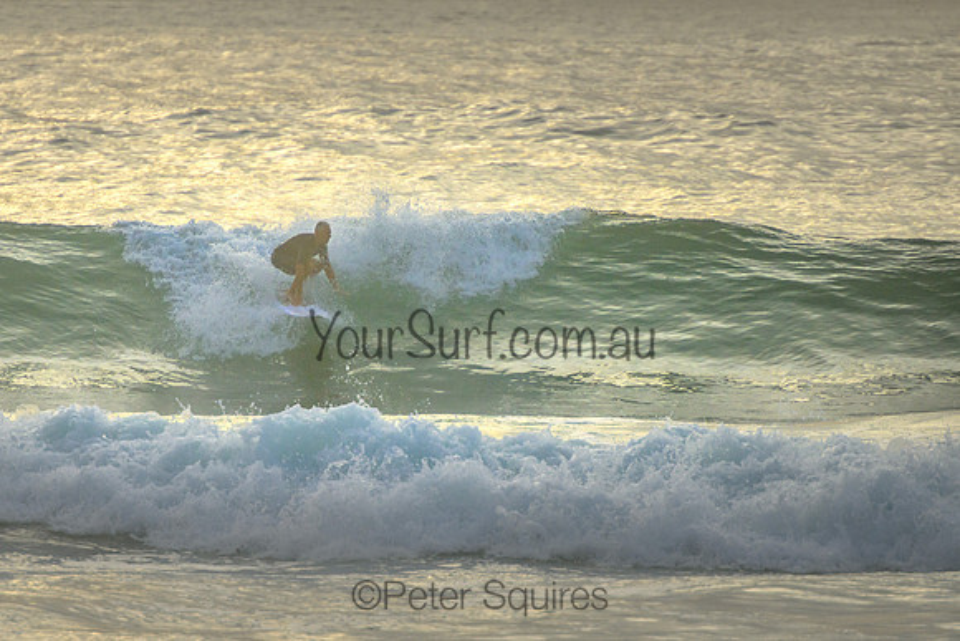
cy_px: 295
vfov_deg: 2.5
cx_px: 366
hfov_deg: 3.7
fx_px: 14664
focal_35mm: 550
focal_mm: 400
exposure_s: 1/2000
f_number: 5.6
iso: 500
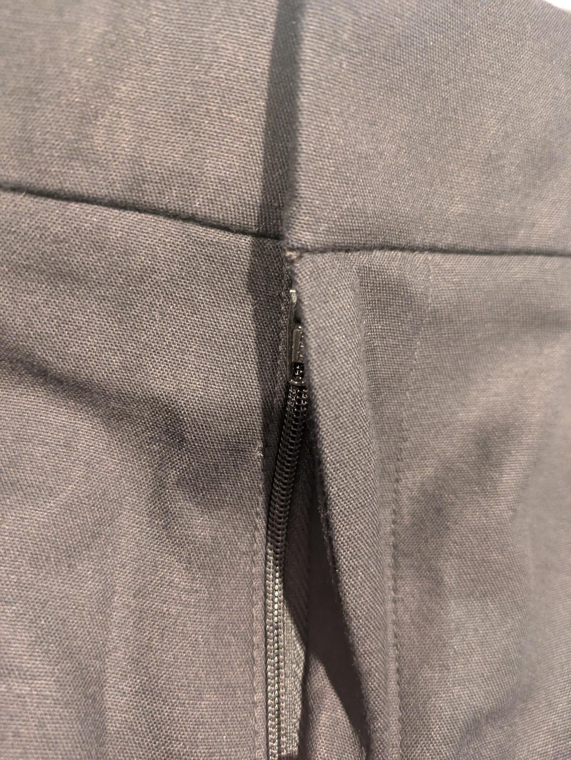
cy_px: 380
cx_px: 286
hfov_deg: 54.9
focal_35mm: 25
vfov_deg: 69.4
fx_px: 550
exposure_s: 1/15
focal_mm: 5.43
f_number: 1.89
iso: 1869
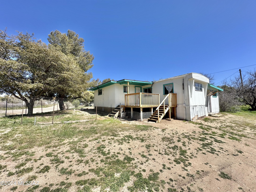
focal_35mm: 14
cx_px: 128
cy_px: 96
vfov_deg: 85.7
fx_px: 104
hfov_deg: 102.1
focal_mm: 2.22
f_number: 2.2
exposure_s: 1/1618
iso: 40
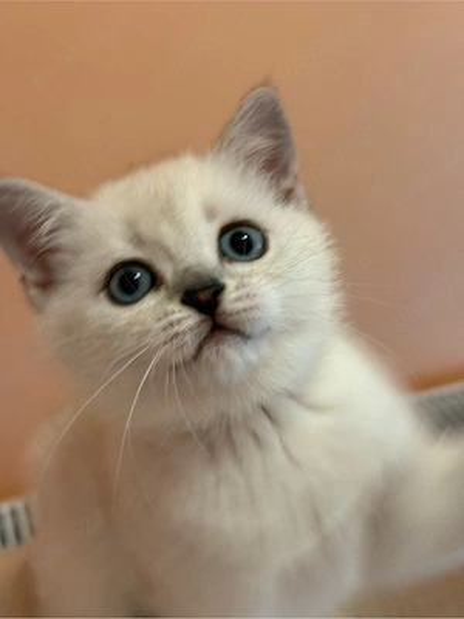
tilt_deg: -27.9
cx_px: 232
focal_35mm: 48
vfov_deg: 39.7
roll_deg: +4.4
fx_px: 858
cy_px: 310
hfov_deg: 30.3
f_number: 1.78
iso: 200
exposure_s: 1/50
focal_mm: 6.76
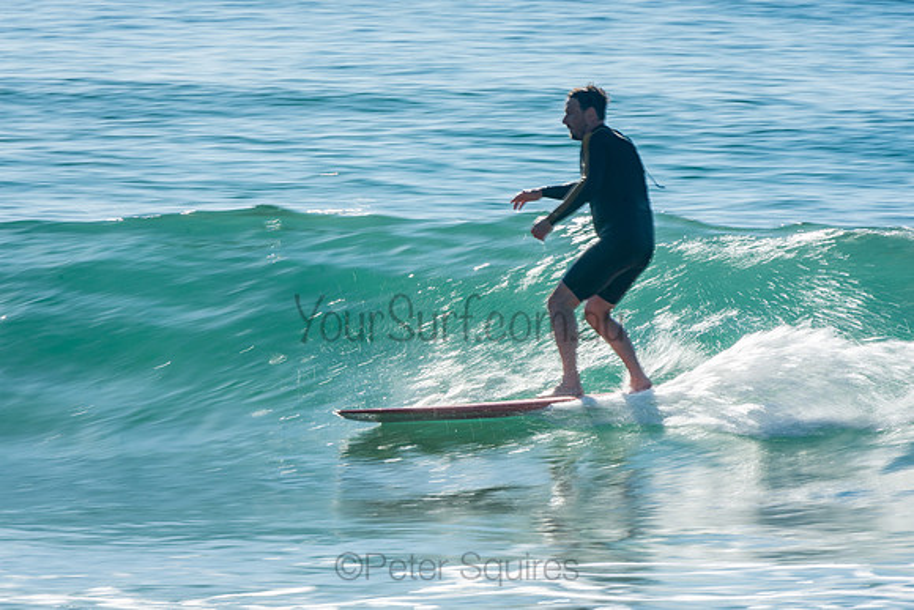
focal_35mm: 600
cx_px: 457
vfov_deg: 2.3
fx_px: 15236
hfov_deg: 3.4
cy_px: 305
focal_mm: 400
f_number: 20
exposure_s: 1/50
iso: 100
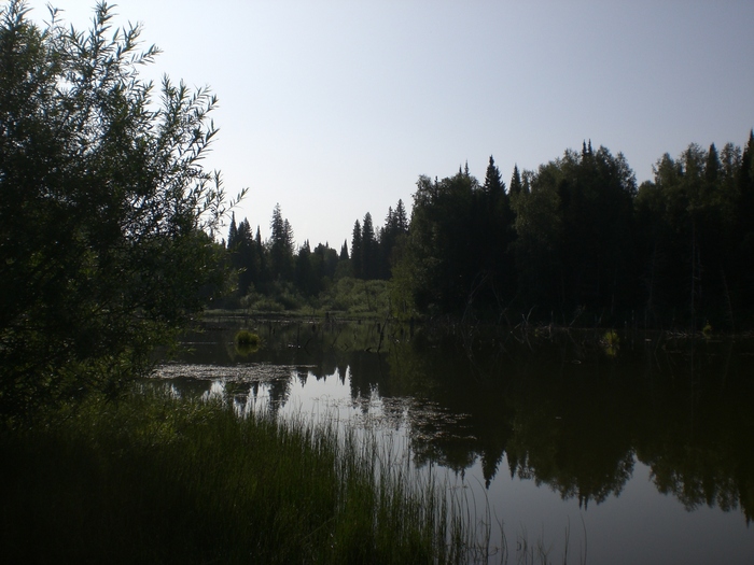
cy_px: 282
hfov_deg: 49.0
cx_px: 377
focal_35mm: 38
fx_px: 828
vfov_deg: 37.7
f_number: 4.4
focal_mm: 6.3
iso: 50
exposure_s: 1/1250
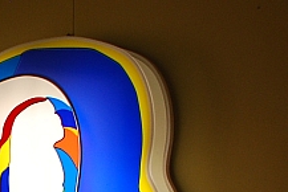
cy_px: 363
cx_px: -232
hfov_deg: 12.7
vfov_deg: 8.9
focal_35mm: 147
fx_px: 1177
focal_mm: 22
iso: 200
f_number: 5
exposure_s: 1/100
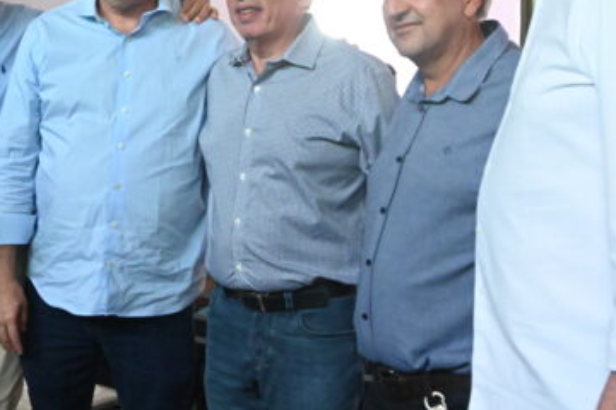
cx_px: 159
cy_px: 152
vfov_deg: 21.2
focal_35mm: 64
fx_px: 1095
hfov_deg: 30.9
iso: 8000
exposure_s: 1/500
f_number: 4
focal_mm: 20
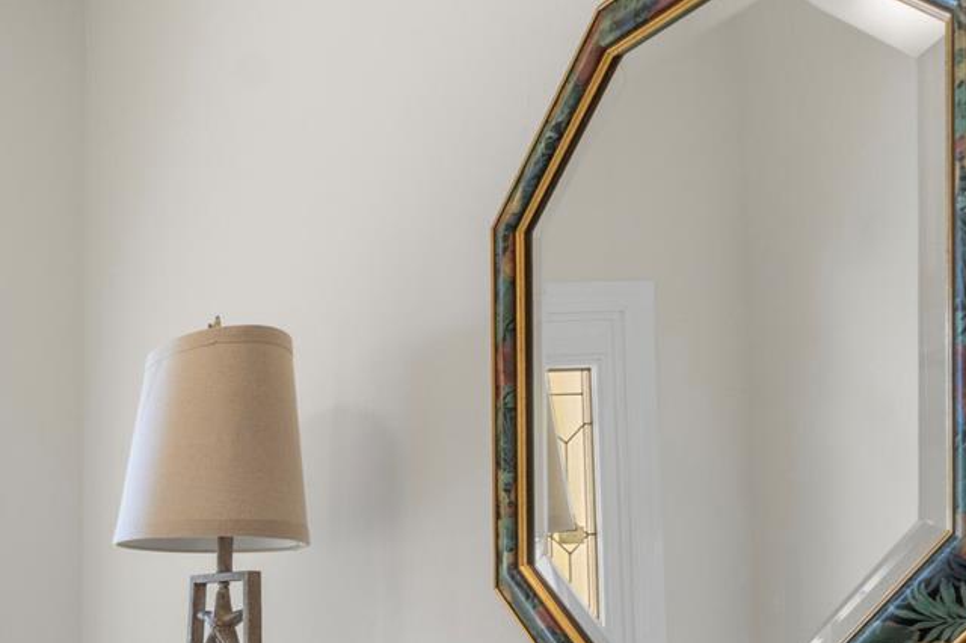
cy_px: 634
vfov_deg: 30.3
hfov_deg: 35.5
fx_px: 1106
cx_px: -229
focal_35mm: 41
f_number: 10
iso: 320
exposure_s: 1/8
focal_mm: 11
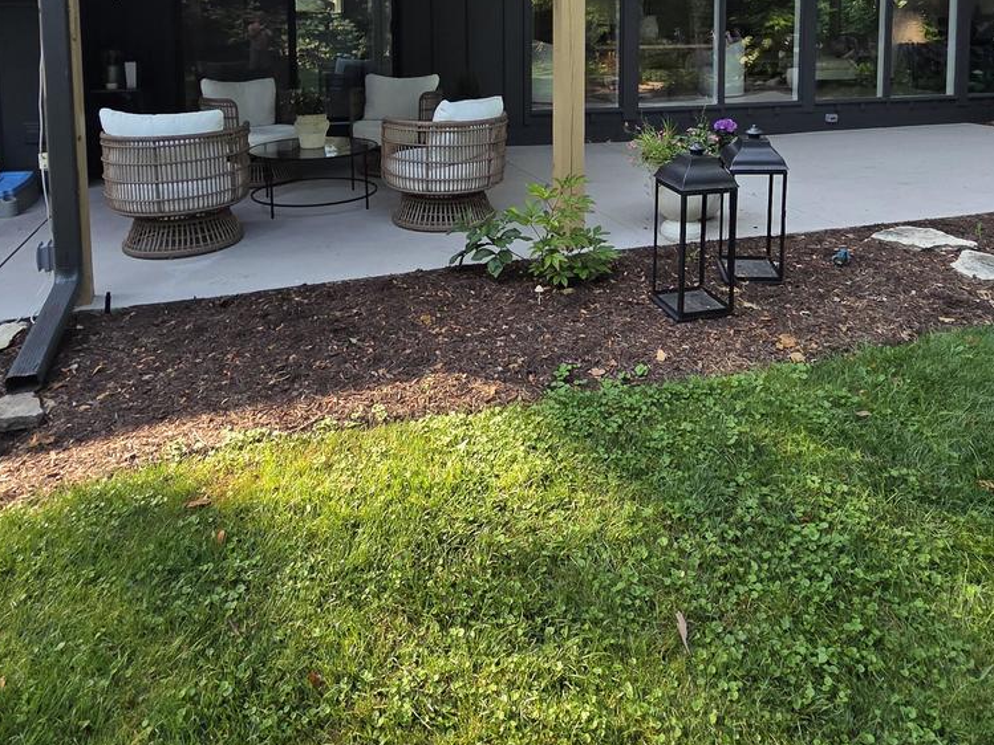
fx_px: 718
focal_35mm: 25
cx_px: 515
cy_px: 87
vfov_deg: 49.5
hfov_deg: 69.4
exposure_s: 1/325
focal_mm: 2.2
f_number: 2.2
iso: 50
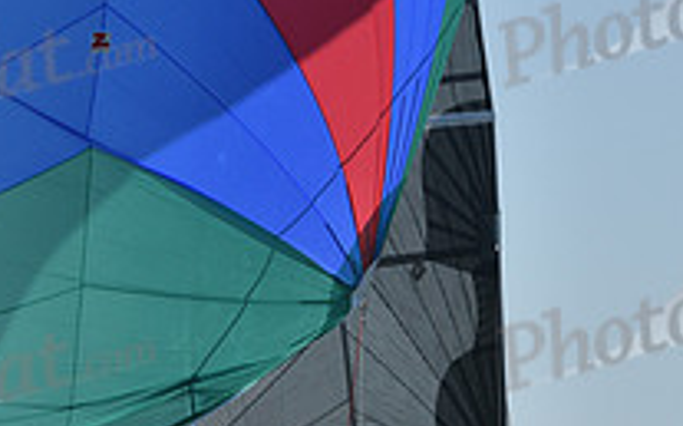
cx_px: 330
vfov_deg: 3.3
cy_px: 523
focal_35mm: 400
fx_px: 7440
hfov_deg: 5.3
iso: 250
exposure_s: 1/1250
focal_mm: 140
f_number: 8
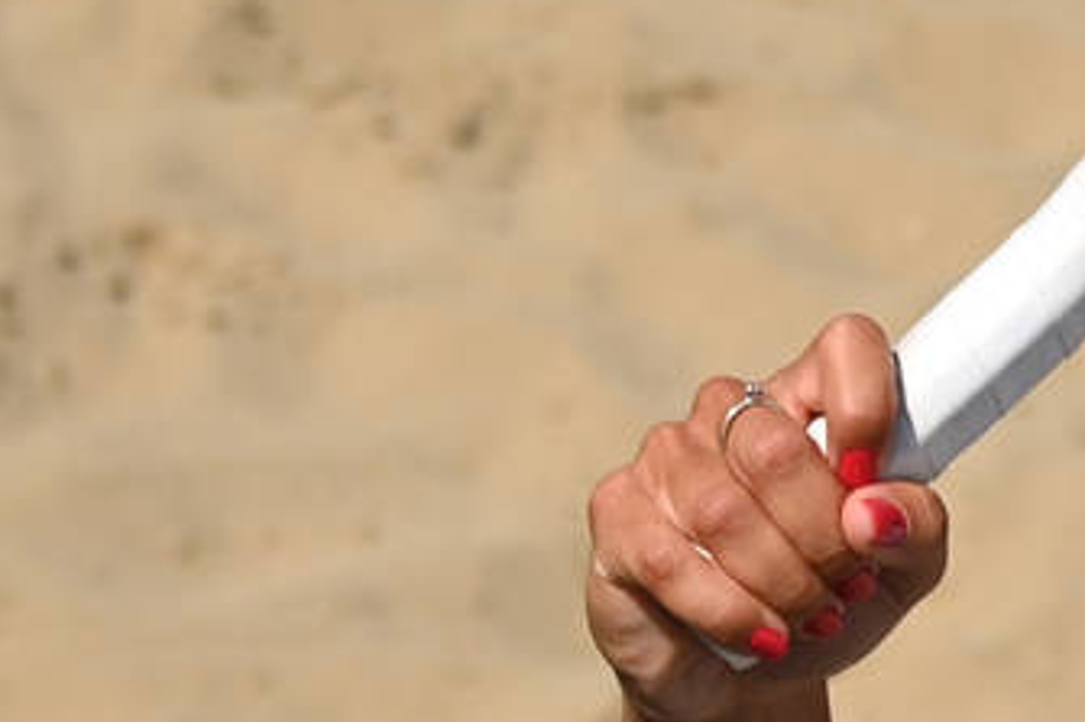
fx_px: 8284
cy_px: 416
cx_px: 2460
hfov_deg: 7.1
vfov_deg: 5.0
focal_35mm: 275
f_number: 3.2
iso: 200
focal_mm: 48
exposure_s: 1/5000
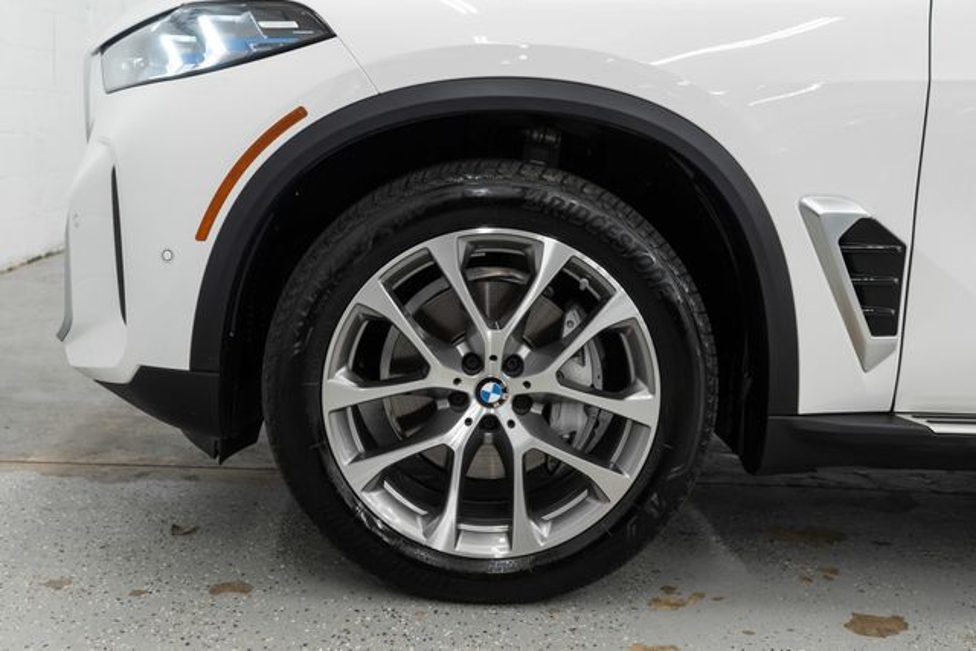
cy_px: 326
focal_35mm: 42
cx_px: 488
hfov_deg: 46.4
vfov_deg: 31.9
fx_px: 1139
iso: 200
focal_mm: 28
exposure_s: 1/40
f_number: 3.2
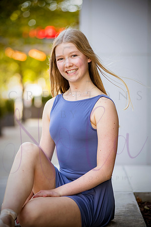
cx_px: 76
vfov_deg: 18.3
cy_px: 114
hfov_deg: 12.2
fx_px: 705
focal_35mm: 112
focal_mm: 112
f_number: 3.2
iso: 800
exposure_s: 1/500
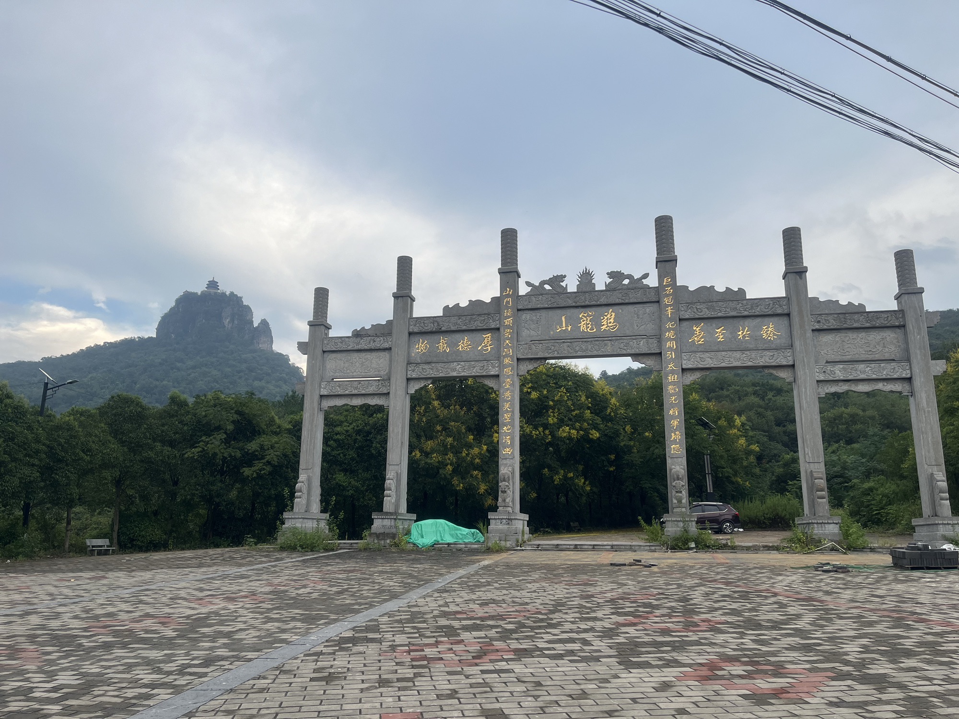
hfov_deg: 67.3
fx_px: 720
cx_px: 480
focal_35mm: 26
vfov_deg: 53.1
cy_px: 360
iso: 50
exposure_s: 1/714
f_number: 1.6
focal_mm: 5.1
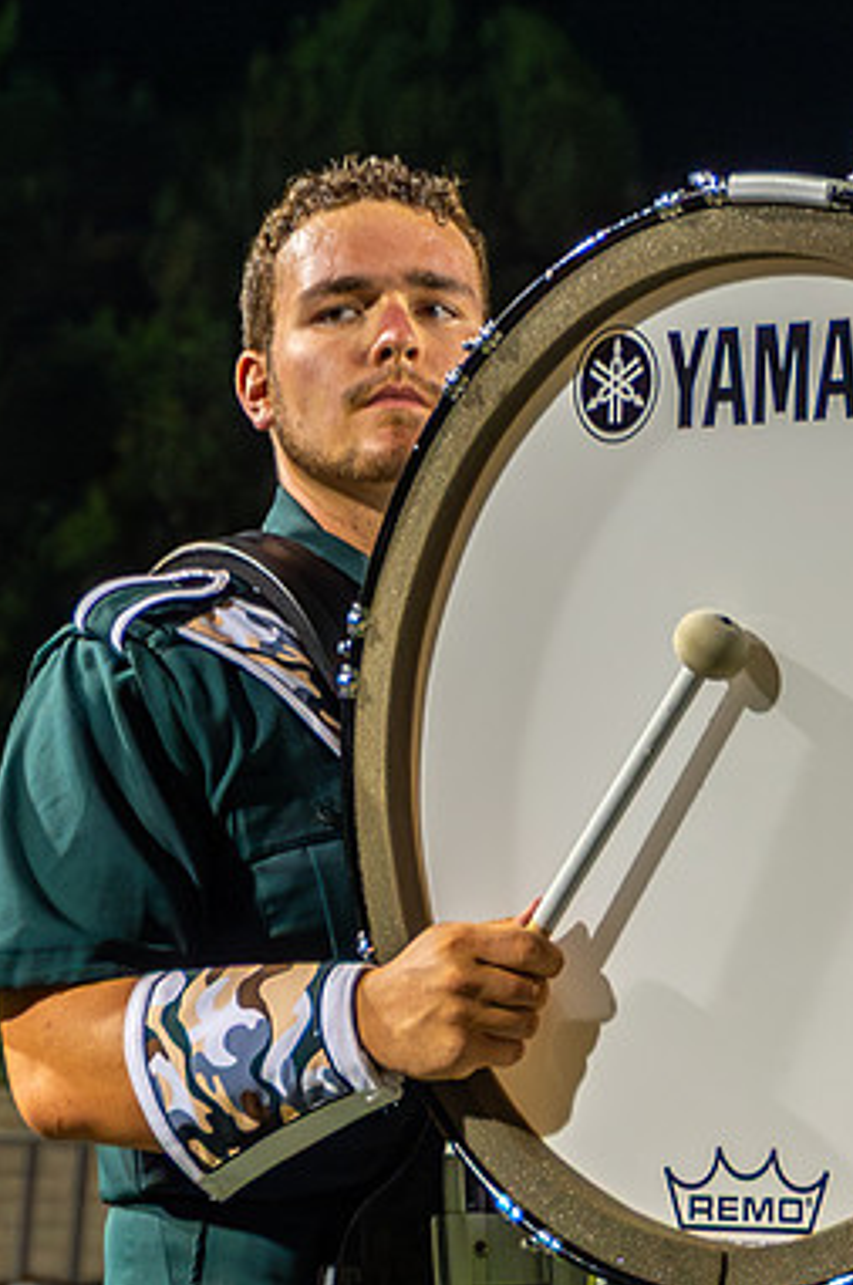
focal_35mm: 201
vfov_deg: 10.2
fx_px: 7163
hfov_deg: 6.8
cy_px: 337
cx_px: 725
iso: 2200
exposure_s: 1/160
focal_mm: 75
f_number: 5.3
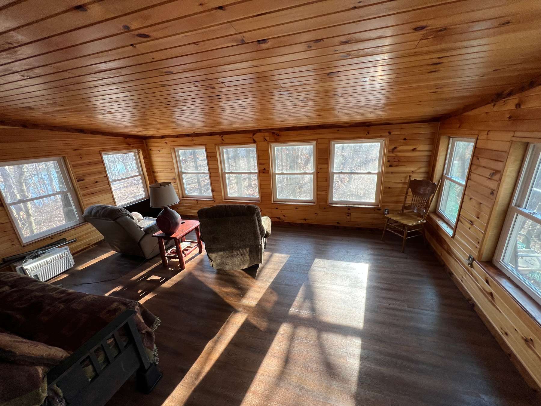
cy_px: 203
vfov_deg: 89.9
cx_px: 270
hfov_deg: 106.2
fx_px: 203
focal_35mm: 13
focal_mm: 1.57
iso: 64
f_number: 1.8
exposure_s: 1/99
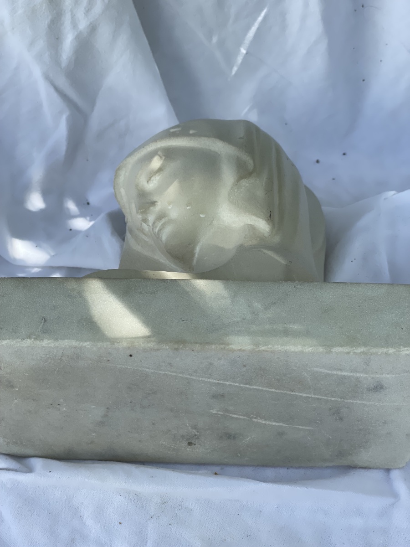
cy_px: 274
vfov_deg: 36.8
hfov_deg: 28.0
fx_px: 821
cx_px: 205
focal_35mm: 52
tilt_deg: -52.5
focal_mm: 6
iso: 25
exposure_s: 1/291
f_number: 2
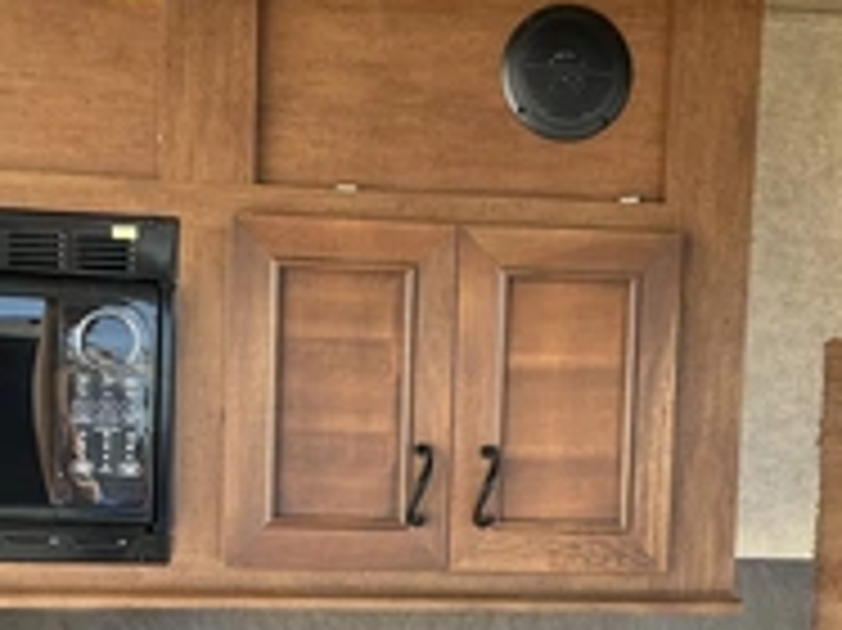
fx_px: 1459
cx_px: 378
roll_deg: +0.0
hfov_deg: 32.2
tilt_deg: -2.6
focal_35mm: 60
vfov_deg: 24.0
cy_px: 508
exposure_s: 1/131
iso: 16
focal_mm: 3
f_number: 1.8
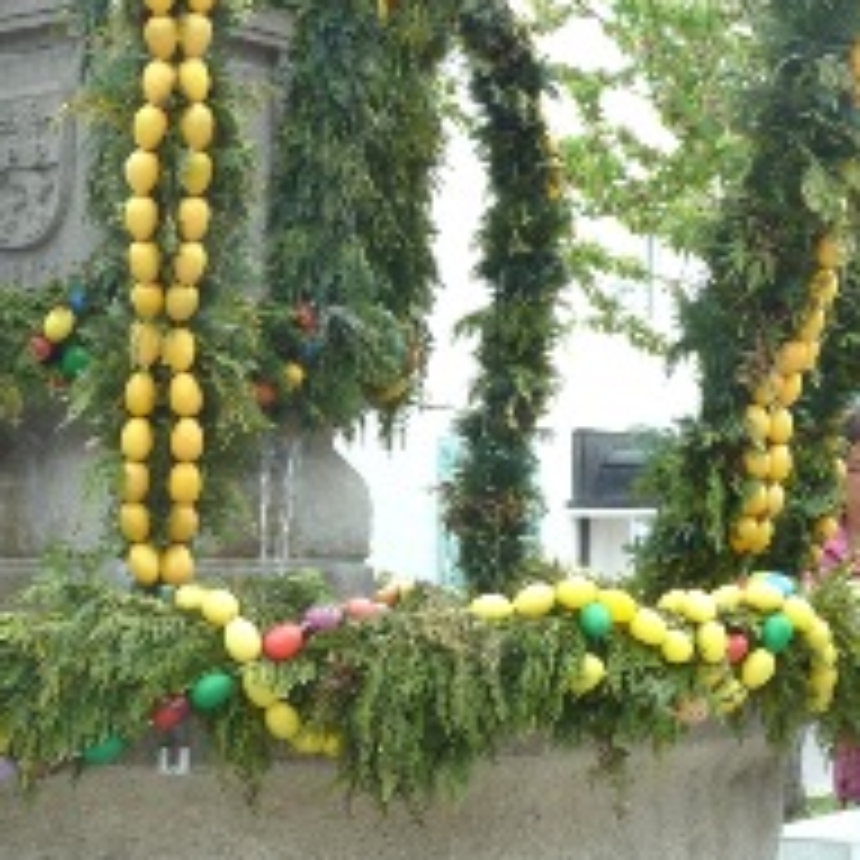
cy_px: 486
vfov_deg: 19.5
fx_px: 2502
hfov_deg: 19.5
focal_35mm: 89
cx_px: 432
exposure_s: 1/125
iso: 80
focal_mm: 7.9
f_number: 4
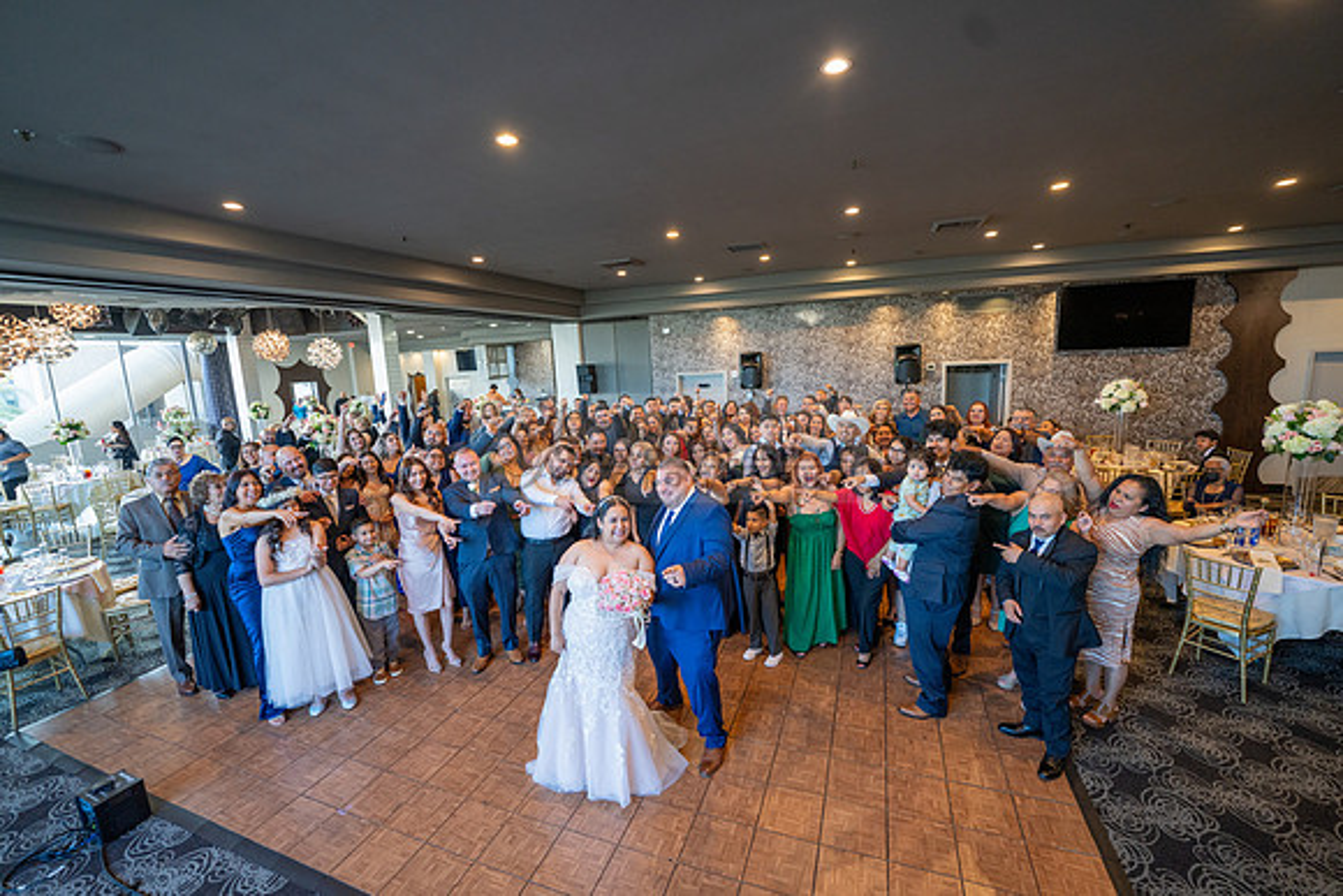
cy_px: 448
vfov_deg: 81.2
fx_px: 522
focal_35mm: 14
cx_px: 672
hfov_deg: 104.2
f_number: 2.8
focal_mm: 14
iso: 800
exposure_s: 1/100
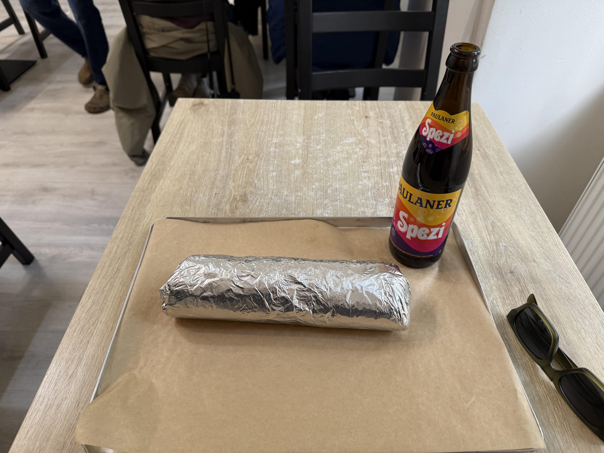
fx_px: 419
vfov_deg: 56.8
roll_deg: -0.7
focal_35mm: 24
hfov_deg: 71.6
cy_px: 226
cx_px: 302
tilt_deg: -42.2
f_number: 1.78
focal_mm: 6.76
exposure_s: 1/89
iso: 200
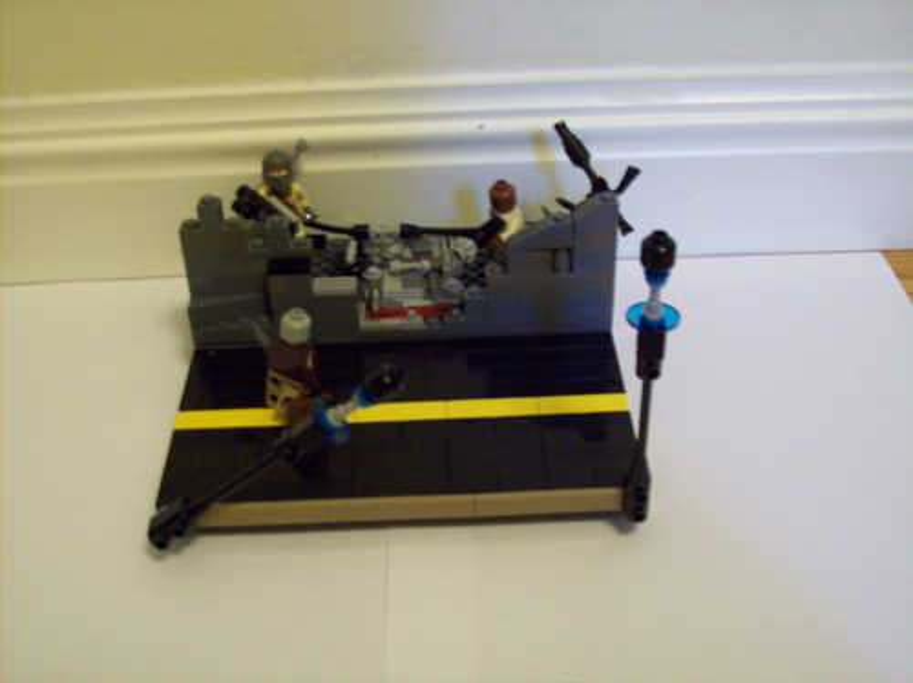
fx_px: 1186
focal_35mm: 45
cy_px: 342
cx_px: 456
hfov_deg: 42.1
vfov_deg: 32.1
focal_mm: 7.6
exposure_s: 1/8
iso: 200
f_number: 3
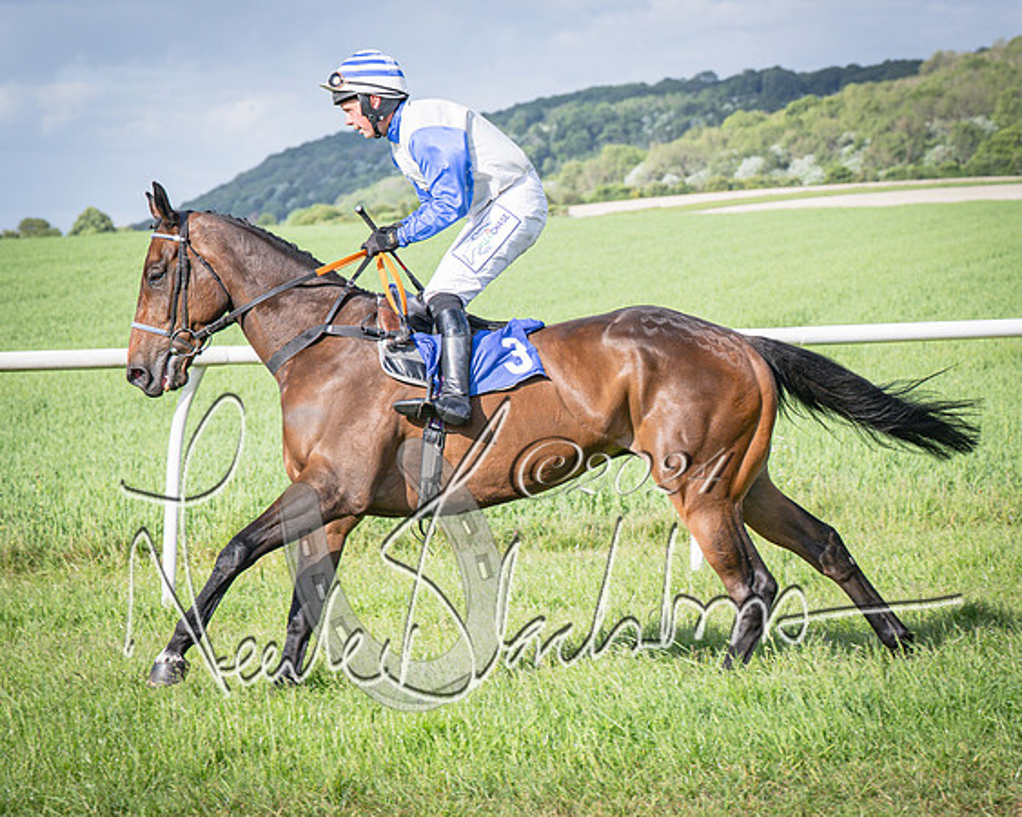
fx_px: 4383
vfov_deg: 10.6
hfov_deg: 13.3
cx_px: 380
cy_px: 431
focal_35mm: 145
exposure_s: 1/1600
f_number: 4.5
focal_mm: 70
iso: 200
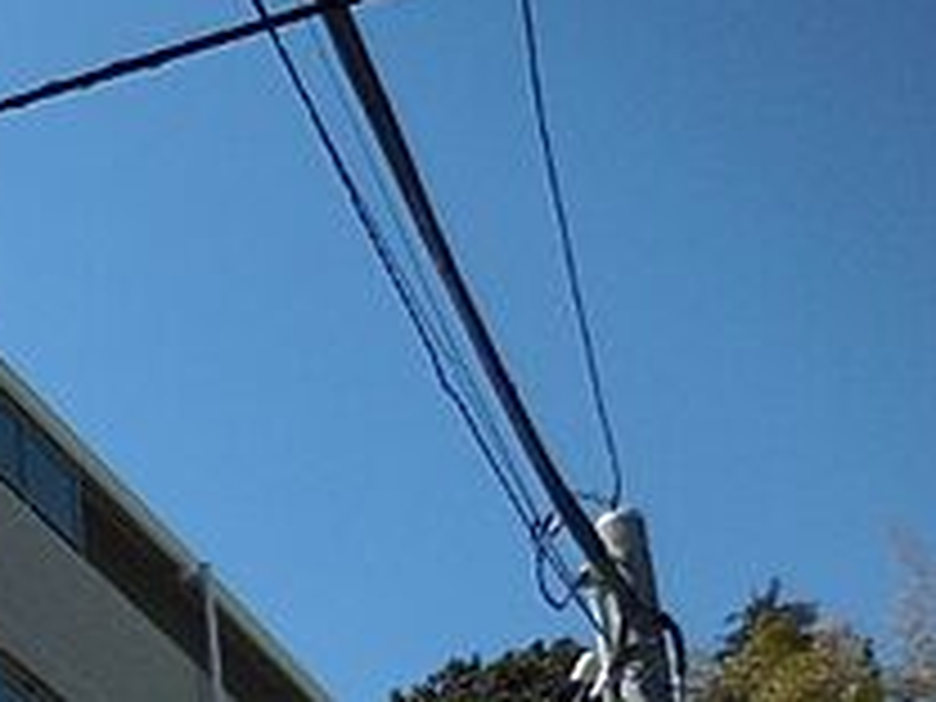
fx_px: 2082
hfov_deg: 22.1
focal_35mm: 77
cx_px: -356
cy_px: 1066
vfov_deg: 17.2
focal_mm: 4.5
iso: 125
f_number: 6.6
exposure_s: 1/640
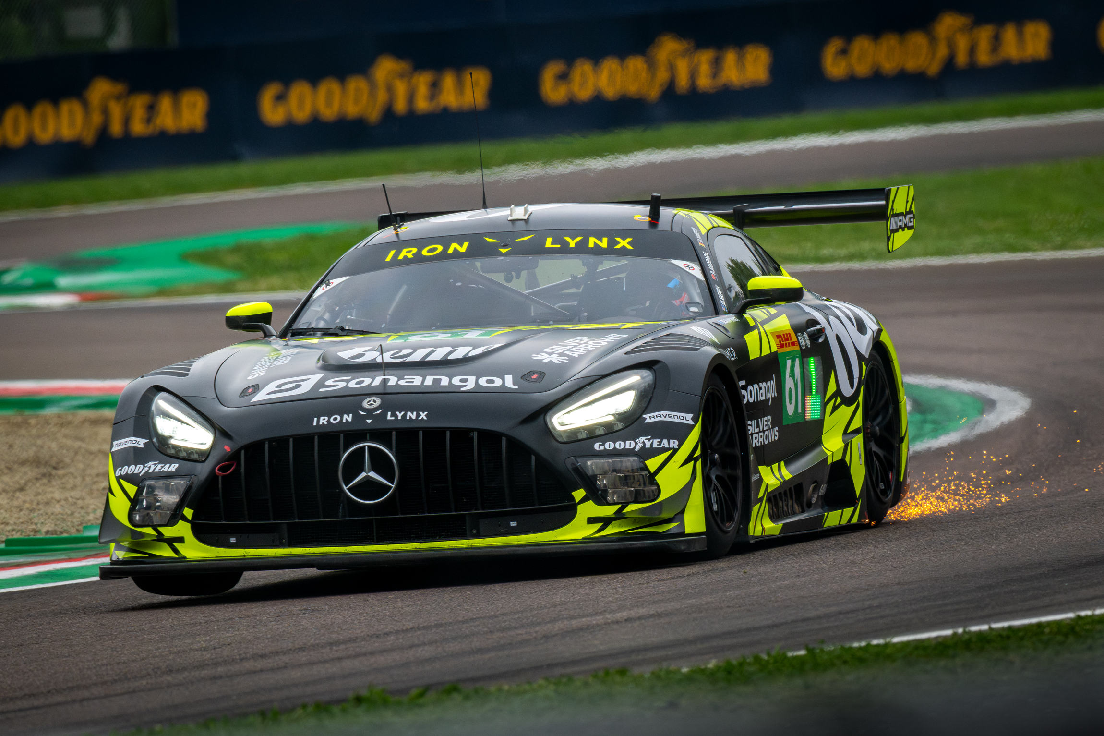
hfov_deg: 4.1
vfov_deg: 2.7
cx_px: 552
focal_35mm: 500
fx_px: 15331
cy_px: 368
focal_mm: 500
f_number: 5
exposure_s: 1/1000
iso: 2000
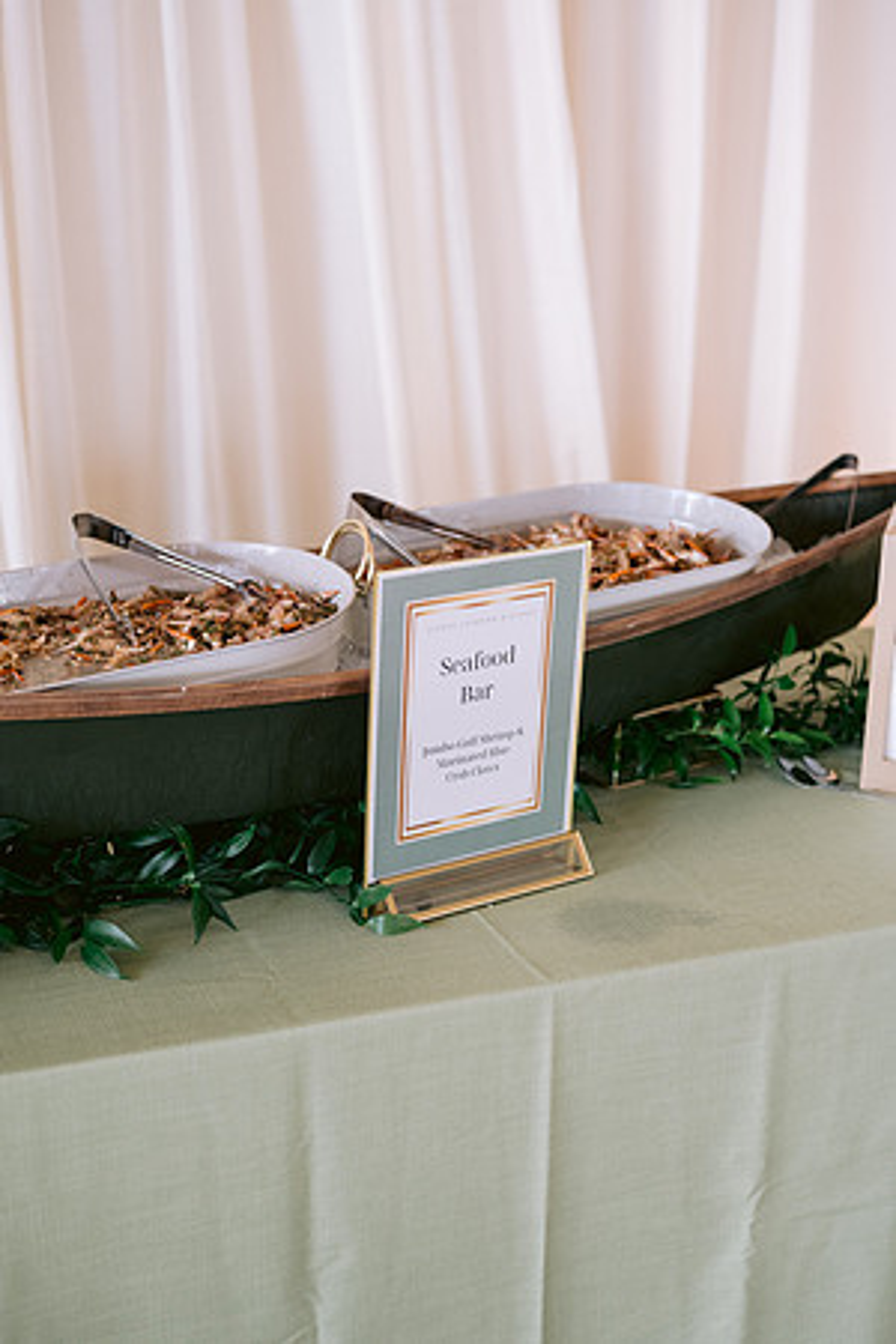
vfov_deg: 39.6
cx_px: 448
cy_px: 672
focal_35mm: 50
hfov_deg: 27.0
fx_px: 1867
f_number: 2.8
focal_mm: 50
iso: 800
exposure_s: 1/320
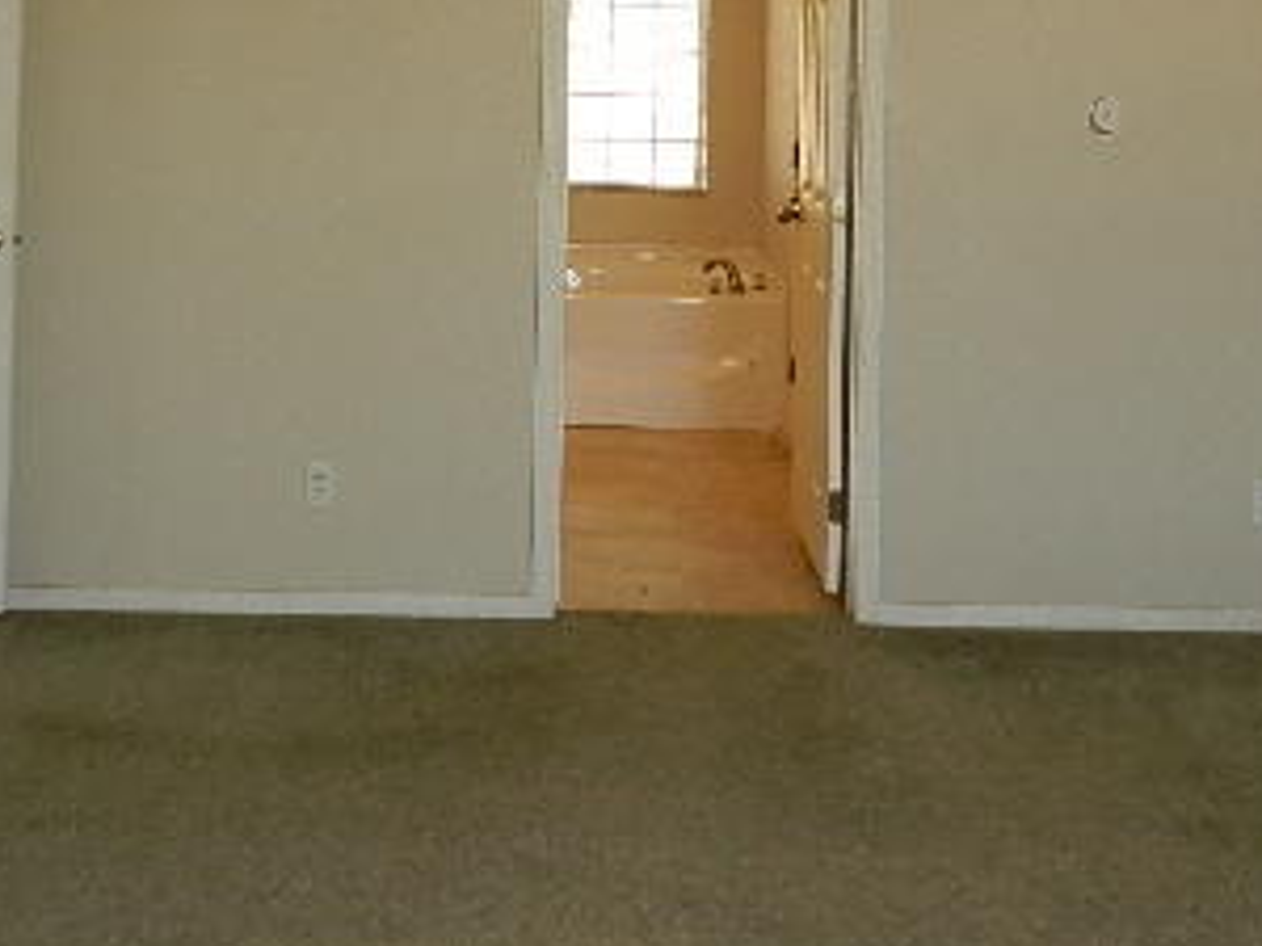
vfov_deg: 27.9
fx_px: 1786
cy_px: -4
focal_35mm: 49
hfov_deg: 38.9
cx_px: 581
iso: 160
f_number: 3.4
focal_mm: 4
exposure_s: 1/50
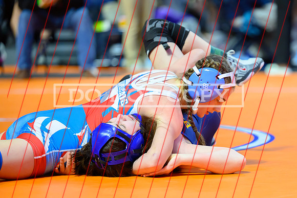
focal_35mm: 220
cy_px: 136
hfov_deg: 9.3
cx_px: 205
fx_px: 1816
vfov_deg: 6.2
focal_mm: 155
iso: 3200
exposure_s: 1/640
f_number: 2.8
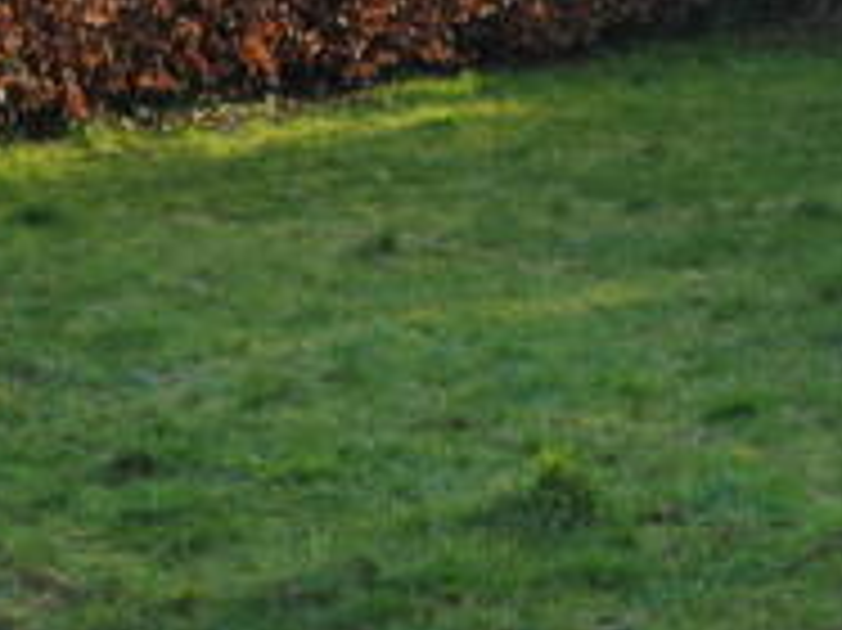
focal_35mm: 146
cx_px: 1047
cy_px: 70
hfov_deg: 13.2
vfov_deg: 10.1
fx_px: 3541
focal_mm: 29
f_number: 4.5
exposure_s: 1/125
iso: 110
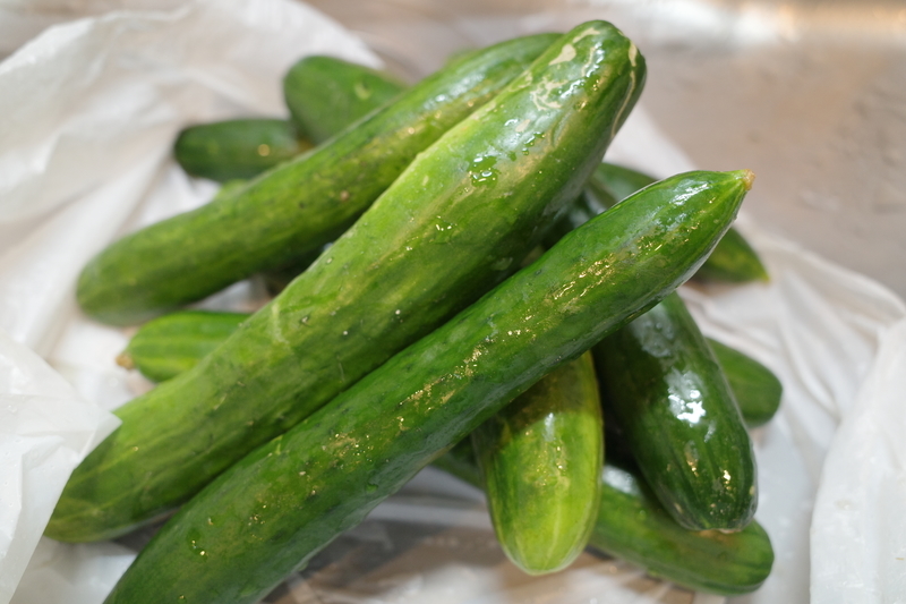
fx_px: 704
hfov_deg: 65.5
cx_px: 453
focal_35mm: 28
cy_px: 302
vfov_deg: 46.4
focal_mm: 18.3
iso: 640
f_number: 2.8
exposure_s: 1/30
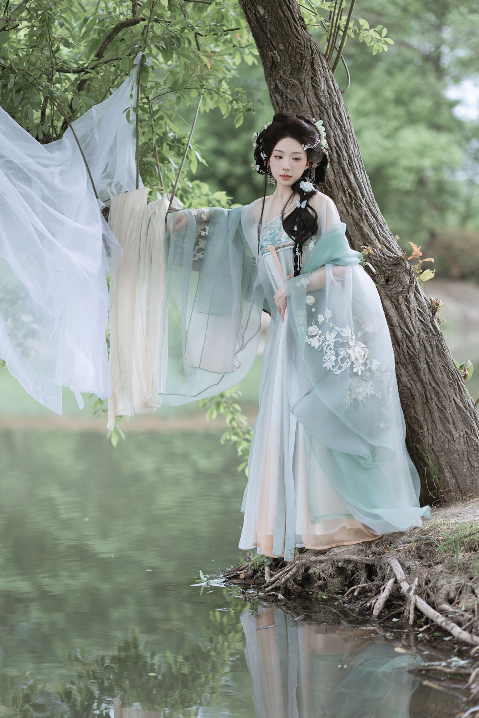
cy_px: 359
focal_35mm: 85
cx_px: 240
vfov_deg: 23.9
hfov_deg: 16.1
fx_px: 1696
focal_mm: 85
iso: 200
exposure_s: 1/400
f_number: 2
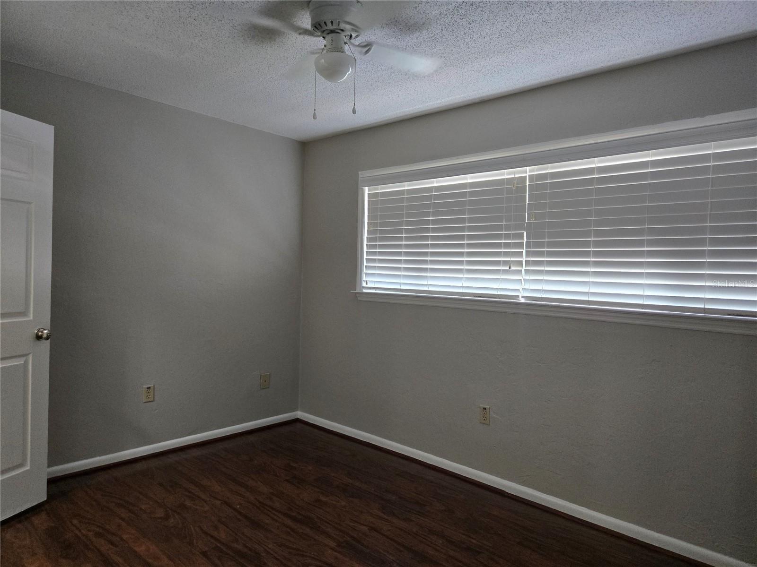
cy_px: 284
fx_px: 503
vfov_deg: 58.9
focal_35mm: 23
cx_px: 378
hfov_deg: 73.9
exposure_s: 1/120
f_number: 1.8
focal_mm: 5.4
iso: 400
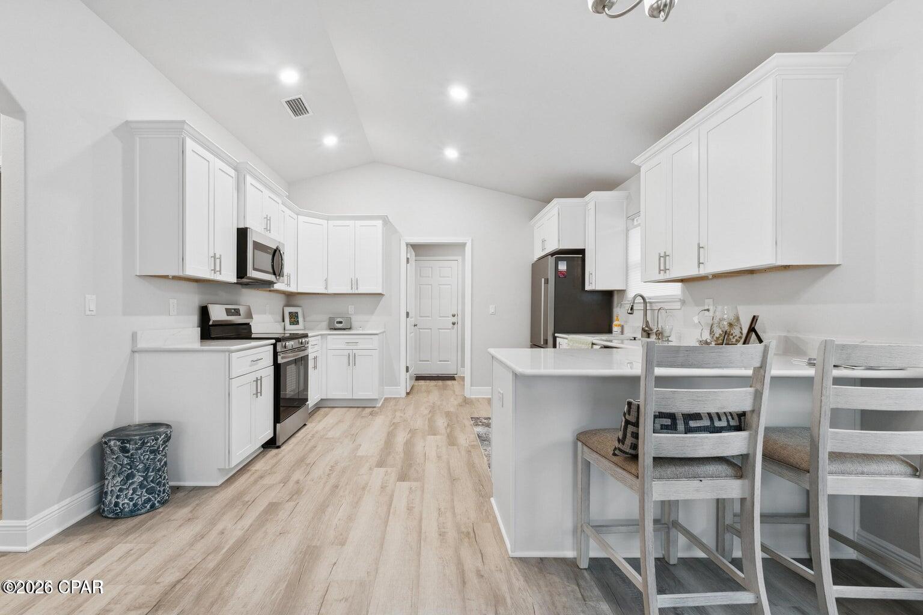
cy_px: 308
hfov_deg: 100.4
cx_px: 462
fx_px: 385
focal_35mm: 15
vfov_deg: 77.3
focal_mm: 10
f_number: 10
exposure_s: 1/13
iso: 250
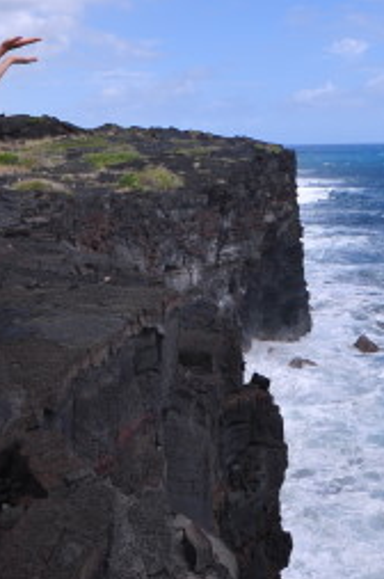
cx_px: 259
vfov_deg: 36.1
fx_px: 790
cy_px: -2
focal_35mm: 49
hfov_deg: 27.1
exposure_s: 1/1250
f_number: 3.8
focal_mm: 13
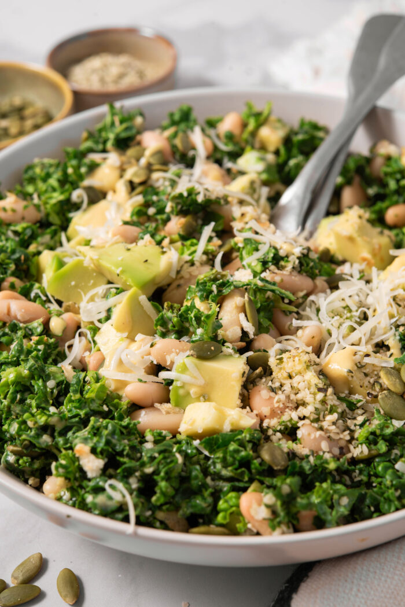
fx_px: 1012
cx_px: 202
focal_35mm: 60
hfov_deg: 22.6
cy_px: 304
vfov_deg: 33.4
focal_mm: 60
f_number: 10
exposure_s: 1/5
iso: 100
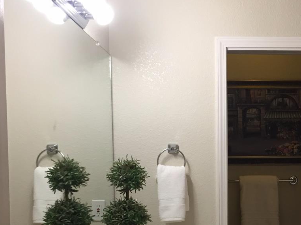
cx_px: 266
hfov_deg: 32.3
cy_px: 192
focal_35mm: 57
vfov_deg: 25.1
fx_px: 496
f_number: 2.2
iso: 64
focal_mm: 4.15
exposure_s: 1/30
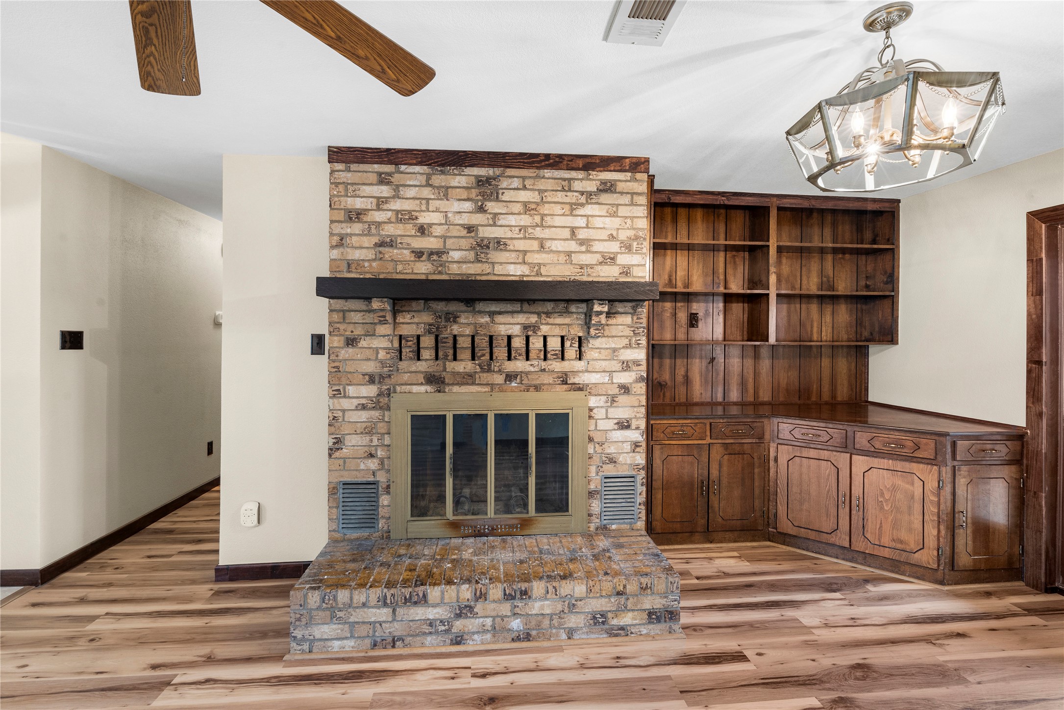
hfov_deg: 96.7
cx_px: 532
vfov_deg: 73.8
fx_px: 473
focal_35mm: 16
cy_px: 355
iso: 500
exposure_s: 1/8
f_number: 11
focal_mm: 16
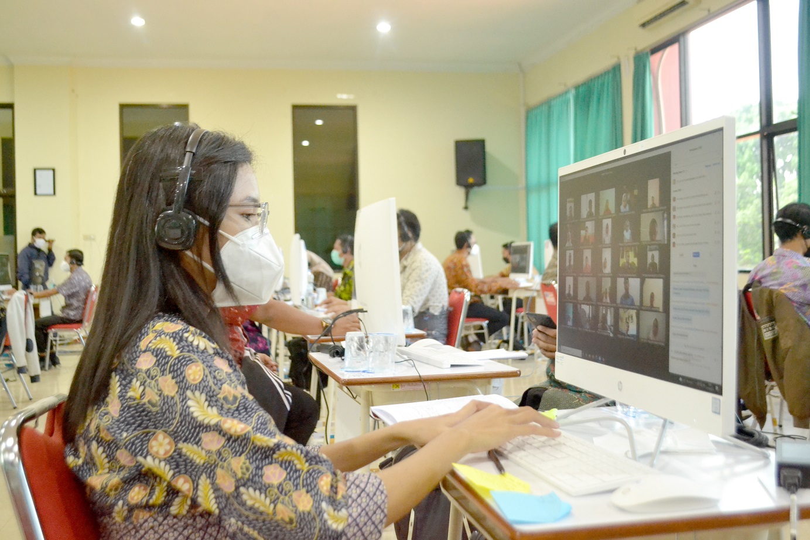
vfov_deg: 36.9
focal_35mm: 36
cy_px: 270
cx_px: 405
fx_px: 810
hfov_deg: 53.1
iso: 3200
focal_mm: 24
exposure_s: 1/100
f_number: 5
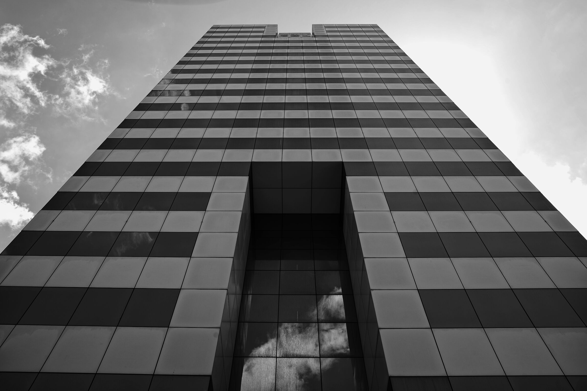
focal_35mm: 28
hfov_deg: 65.5
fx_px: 456
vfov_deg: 46.3
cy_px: 196
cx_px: 294
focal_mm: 28
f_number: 3.5
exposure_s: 1/320
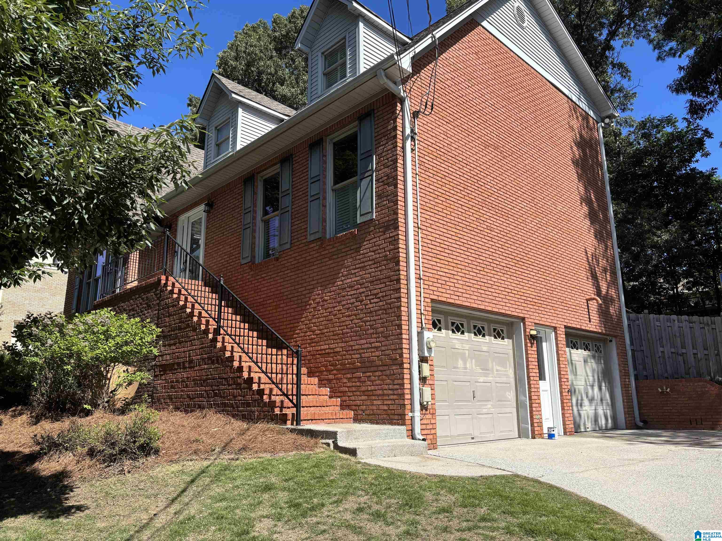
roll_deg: +0.7
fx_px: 542
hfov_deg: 67.3
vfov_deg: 53.1
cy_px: 270
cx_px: 361
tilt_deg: +12.8
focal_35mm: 26
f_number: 1.6
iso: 50
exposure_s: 1/2933
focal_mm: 5.96
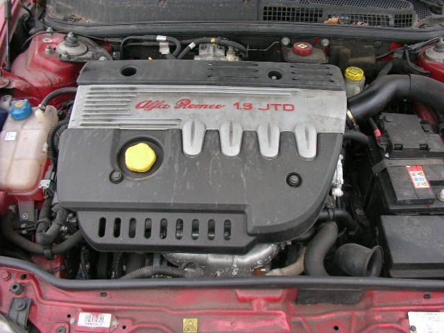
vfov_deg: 40.7
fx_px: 449
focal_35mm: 35
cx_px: 222
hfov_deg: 52.6
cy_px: 166
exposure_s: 1/30.4
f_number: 3
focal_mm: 5.8
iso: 50
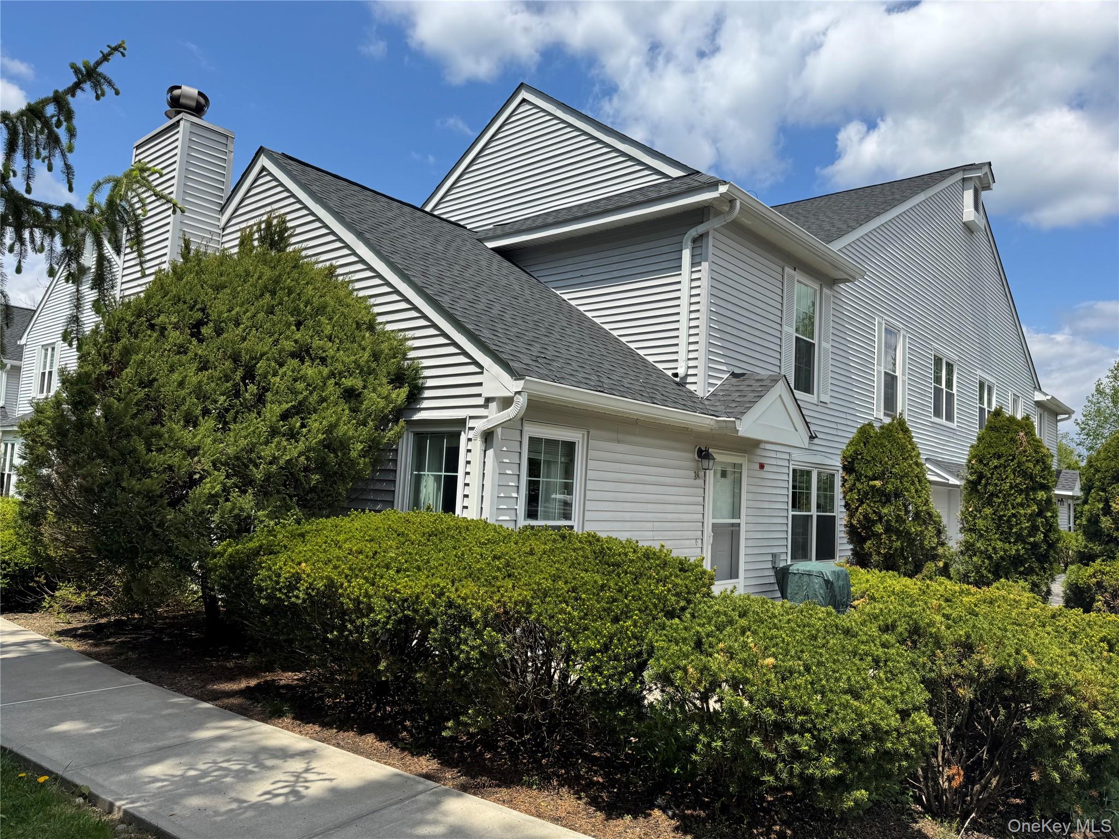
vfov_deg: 56.8
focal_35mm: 24
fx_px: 776
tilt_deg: +4.2
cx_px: 560
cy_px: 420
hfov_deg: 71.6
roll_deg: -1.9
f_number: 1.78
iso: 80
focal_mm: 6.76
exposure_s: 1/4608
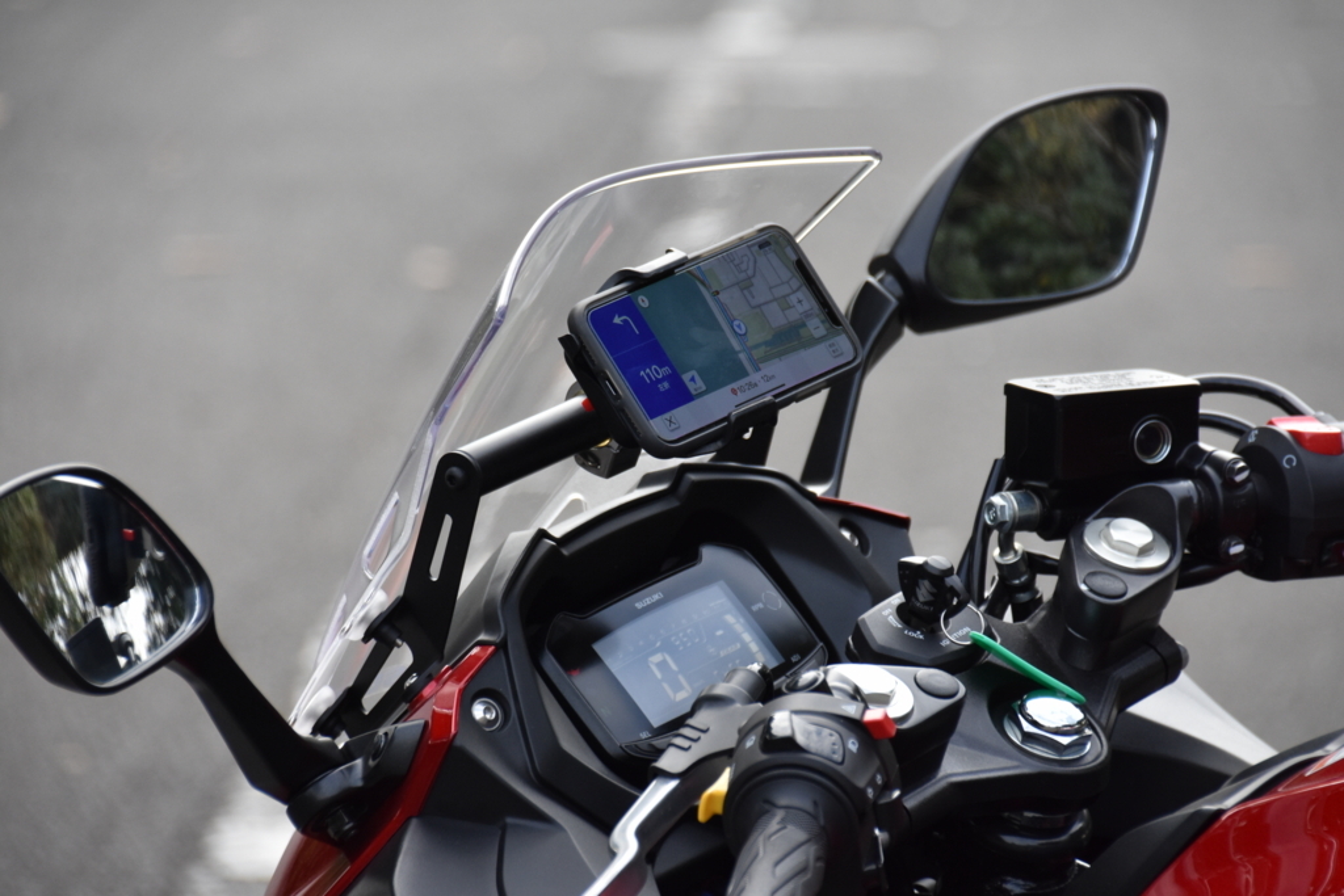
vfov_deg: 5.9
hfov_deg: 8.9
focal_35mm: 232
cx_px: 672
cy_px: 448
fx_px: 8681
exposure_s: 1/640
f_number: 6.3
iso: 800
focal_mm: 155
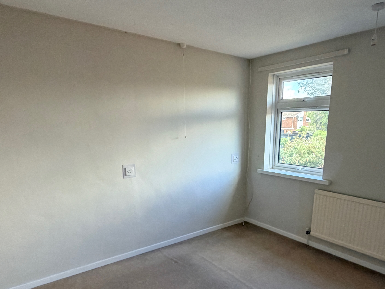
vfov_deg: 55.7
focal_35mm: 24
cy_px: 191
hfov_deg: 71.4
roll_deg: +0.5
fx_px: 267
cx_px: 213
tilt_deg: -15.0
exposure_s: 1/121
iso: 250
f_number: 2.2
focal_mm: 2.22
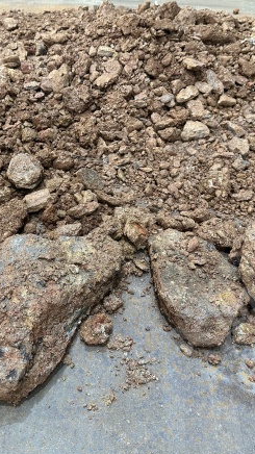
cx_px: 72
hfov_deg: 32.3
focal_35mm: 36
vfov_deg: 55.3
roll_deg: -3.5
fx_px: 433
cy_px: 226
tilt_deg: -41.9
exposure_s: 1/102
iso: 250
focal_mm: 6.86
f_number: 1.78
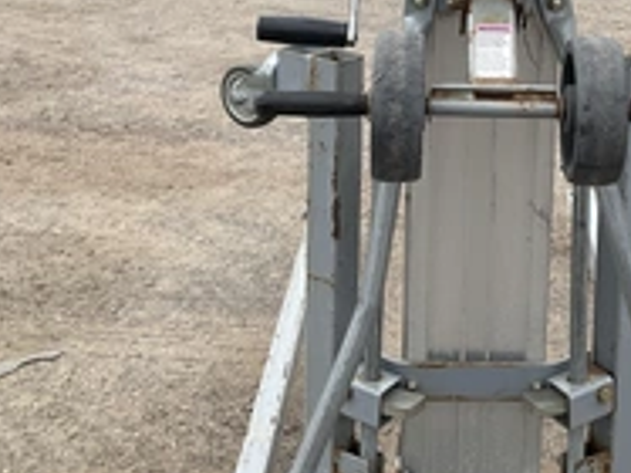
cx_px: 486
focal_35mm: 62
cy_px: -24
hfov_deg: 30.6
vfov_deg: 22.5
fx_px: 1129
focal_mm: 3
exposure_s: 1/978
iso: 25
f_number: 1.8
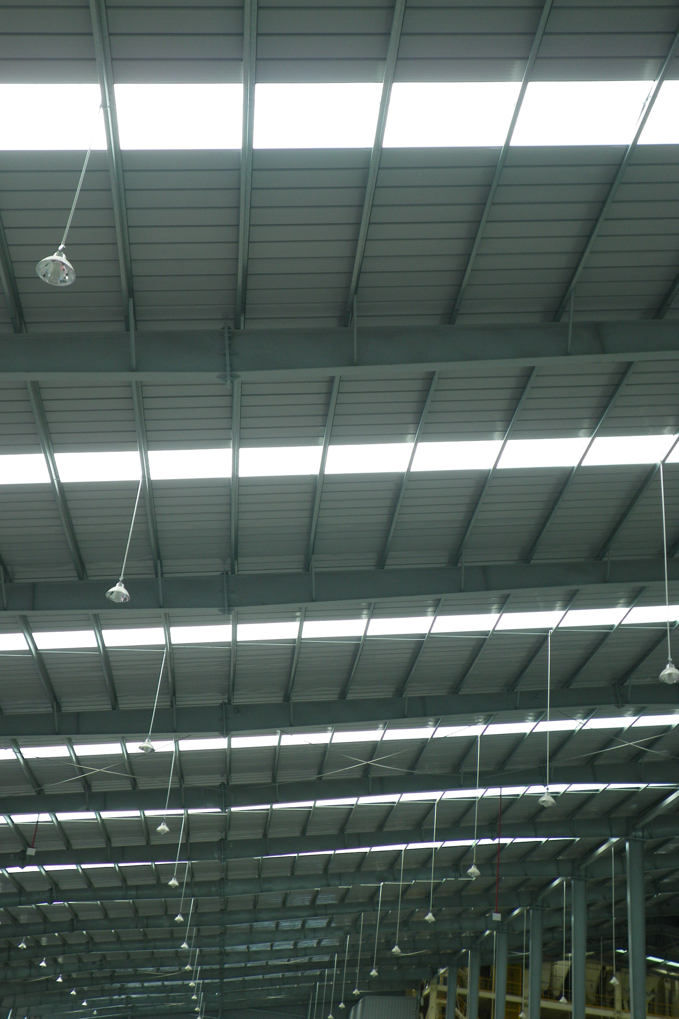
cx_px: 296
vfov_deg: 47.4
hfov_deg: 32.6
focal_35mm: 41
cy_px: 508
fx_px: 1160
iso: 64
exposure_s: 1/80
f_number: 3
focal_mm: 6.9
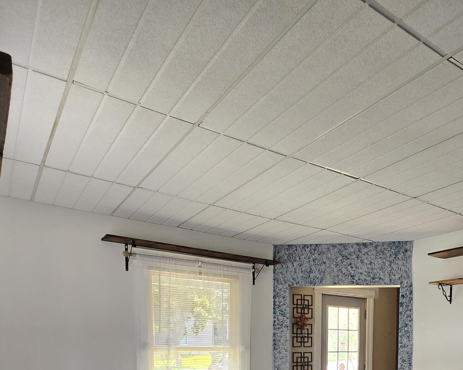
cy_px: 383
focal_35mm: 29
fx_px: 397
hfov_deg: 58.0
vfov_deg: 42.1
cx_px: 335
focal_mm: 2.2
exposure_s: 1/60
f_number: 2.2
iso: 125
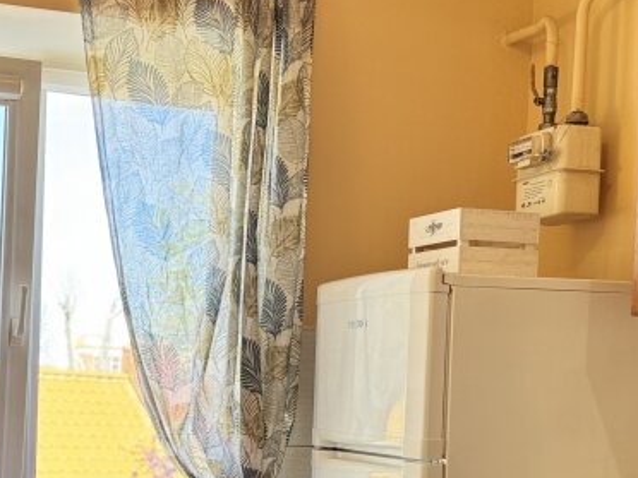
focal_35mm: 66
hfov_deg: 29.0
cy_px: 456
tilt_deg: -2.7
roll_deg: -2.5
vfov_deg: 21.6
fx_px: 1216
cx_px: 177
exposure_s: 1/100
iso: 64
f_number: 1.78
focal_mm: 6.76
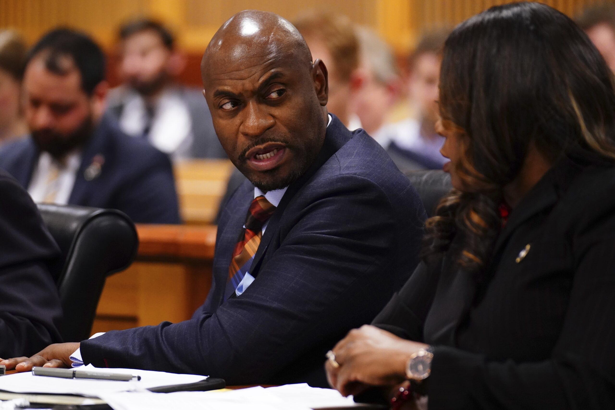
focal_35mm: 216
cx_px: 308
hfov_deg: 9.5
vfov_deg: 6.4
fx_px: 3690
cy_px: 205
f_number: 4
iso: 8000
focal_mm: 216
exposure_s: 1/320
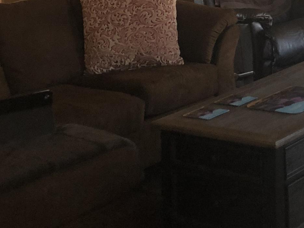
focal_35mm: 90
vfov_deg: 15.0
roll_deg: +2.0
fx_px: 790
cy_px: -134
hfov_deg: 20.3
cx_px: 369
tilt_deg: +1.0
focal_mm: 3.99
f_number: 1.8
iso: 32
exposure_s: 1/30
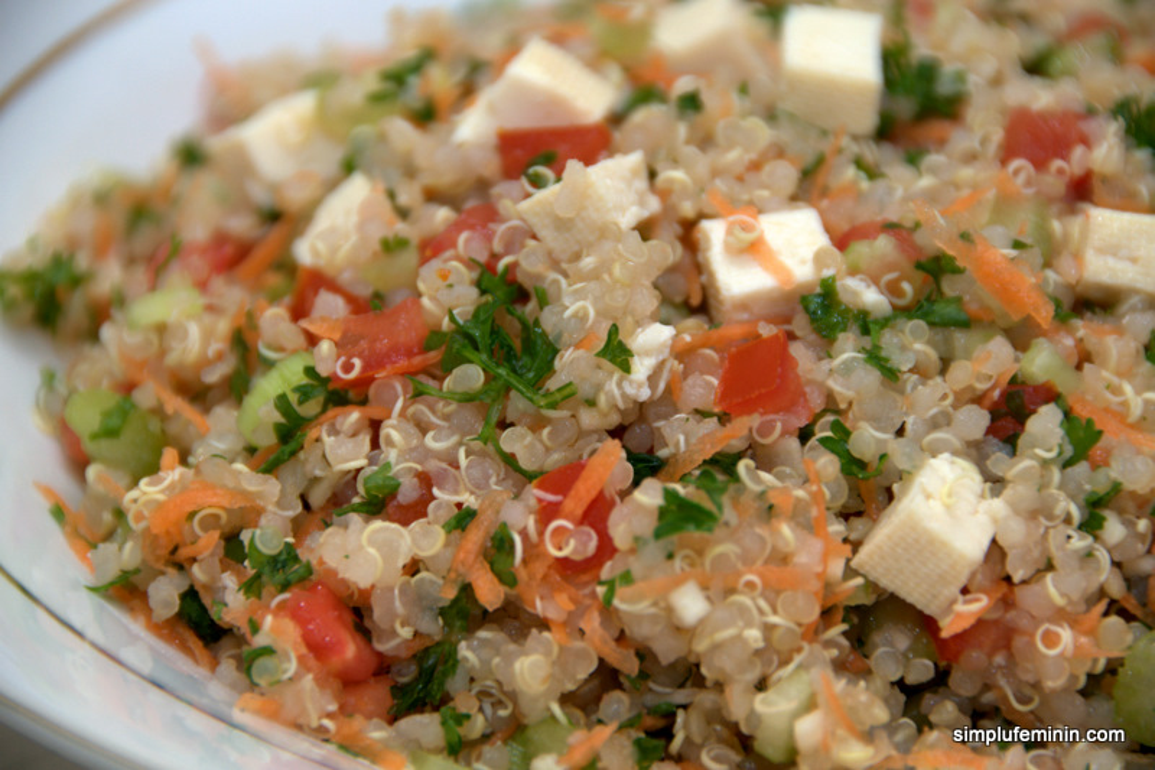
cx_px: 578
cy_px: 385
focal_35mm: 300
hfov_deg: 6.9
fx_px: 9622
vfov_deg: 4.6
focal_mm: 200
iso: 200
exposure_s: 1/60
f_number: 5.6
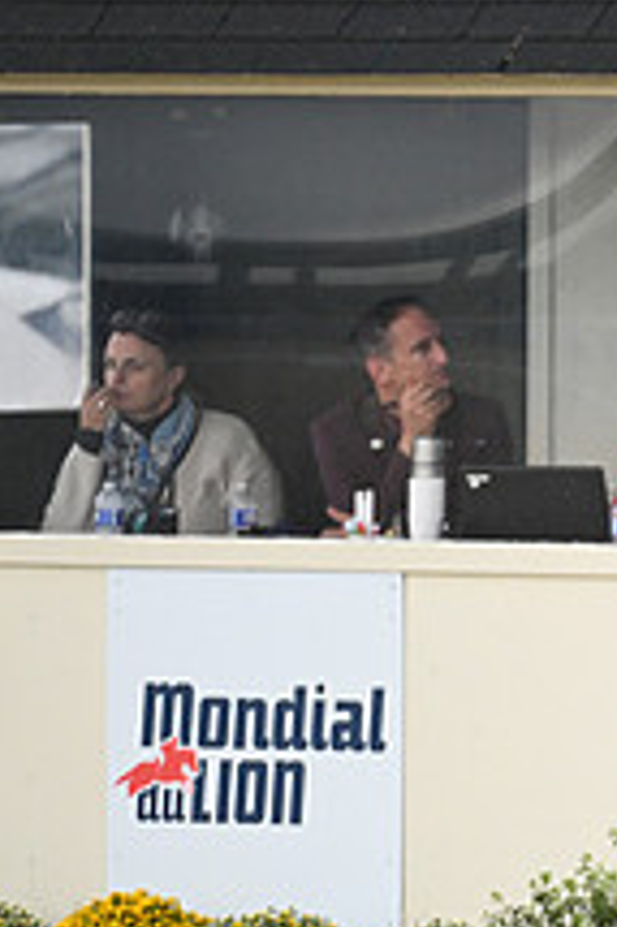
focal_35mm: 1080
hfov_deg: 1.3
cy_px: 614
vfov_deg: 1.9
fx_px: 27808
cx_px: 1174
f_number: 4.5
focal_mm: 400
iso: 2200
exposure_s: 1/1250
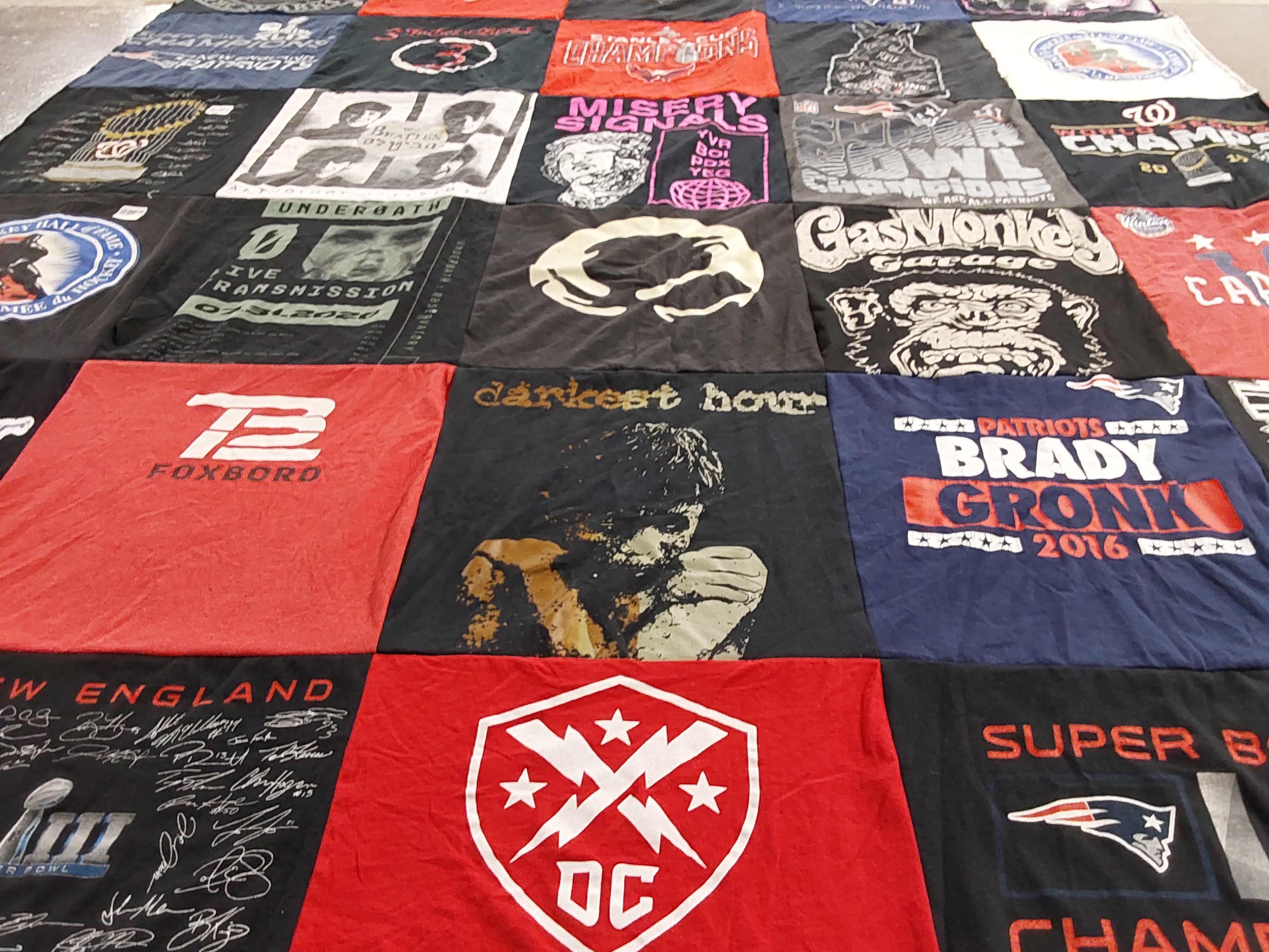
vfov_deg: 48.2
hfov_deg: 61.6
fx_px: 1063
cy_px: 487
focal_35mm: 29
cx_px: 649
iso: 200
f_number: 1.9
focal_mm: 2.91
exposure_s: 1/50
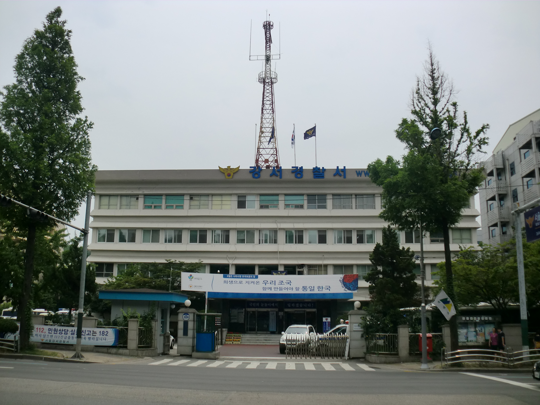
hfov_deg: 52.6
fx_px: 546
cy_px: 202
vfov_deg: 40.7
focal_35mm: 35
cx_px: 270
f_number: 7.8
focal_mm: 6.3
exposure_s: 1/320
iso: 64
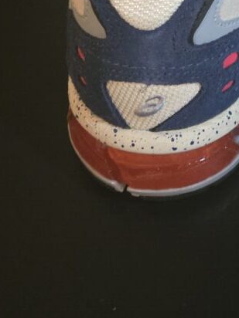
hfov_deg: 20.8
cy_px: -140
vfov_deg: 23.8
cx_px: 267
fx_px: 617
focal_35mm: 67
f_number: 1.8
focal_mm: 5.4
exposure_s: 1/20
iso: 1250
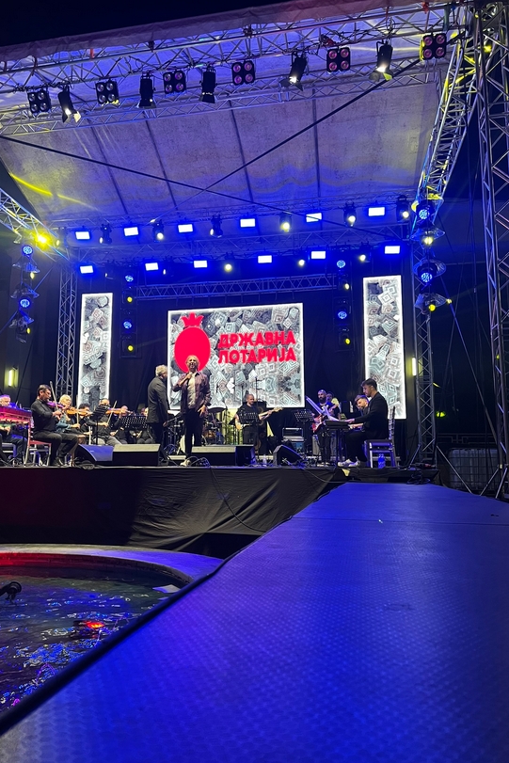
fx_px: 594
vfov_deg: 65.5
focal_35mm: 28
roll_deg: -1.4
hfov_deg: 46.3
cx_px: 217
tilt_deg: +9.1
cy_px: 380
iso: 200
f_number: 1.5
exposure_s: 1/60
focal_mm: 5.7
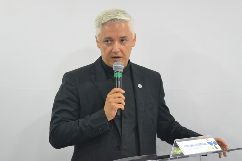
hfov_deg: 16.7
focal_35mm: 123
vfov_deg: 11.1
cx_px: 121
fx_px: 827
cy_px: 80
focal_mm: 82
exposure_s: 1/125
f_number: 4
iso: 3200
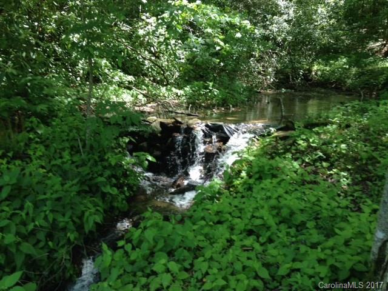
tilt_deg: -12.4
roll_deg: -1.3
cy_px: 146
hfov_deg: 55.4
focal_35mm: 33
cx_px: 194
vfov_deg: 42.9
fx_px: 370
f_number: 2.4
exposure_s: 1/120
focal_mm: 4.12
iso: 64
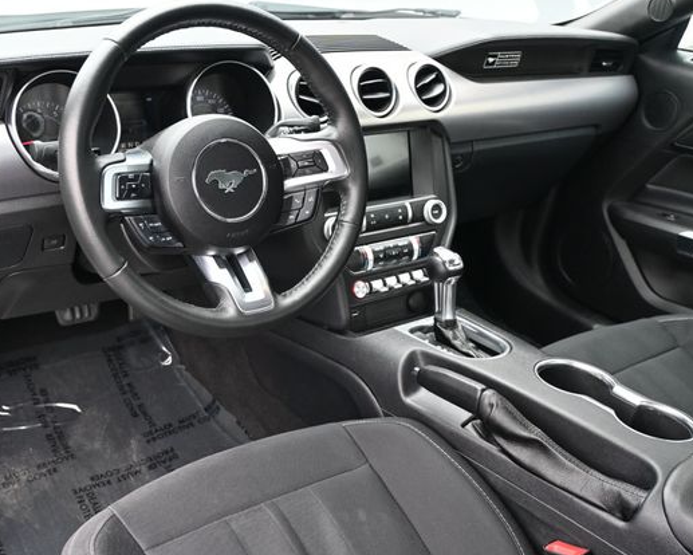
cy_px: 272
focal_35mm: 37
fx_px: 751
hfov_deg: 49.2
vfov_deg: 40.6
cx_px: 269
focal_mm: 21
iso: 400
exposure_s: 1/160
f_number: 4
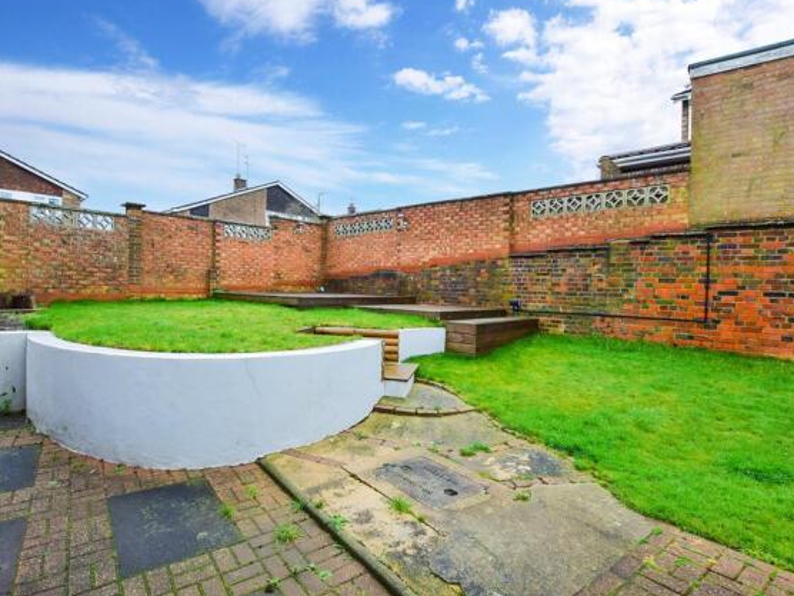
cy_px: 295
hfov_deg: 90.9
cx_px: 376
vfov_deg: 74.7
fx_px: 390
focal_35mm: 17
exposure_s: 1/60
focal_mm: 10
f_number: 13
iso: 400
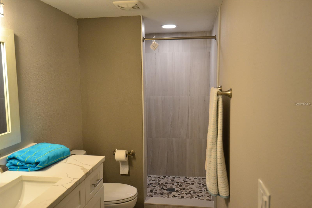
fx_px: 234
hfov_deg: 67.4
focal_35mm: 27
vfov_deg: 47.9
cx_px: 156
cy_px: 104
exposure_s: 1/60
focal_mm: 18
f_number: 4.5
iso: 800
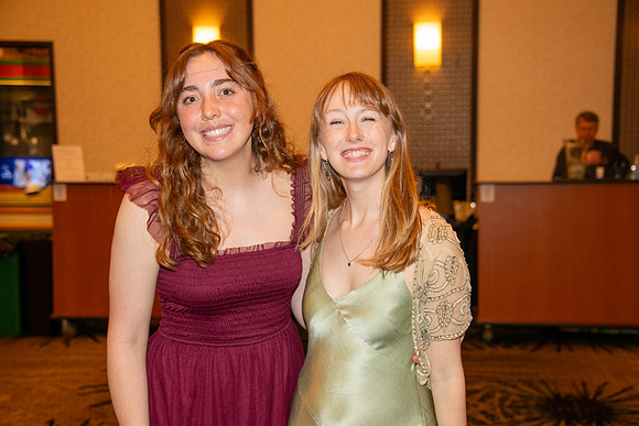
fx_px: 1101
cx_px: 320
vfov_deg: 21.9
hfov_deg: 32.4
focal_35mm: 62
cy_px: 213
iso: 2000
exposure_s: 1/60
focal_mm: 62
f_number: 5.6
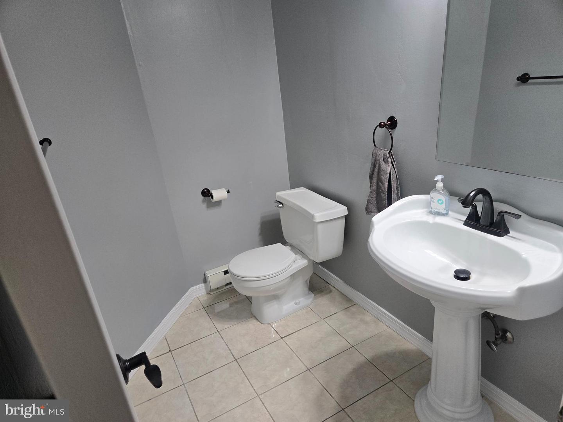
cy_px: 211
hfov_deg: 73.9
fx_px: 374
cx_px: 282
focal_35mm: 23
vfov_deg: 58.9
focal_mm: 5.4
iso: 200
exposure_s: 1/180
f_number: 1.8
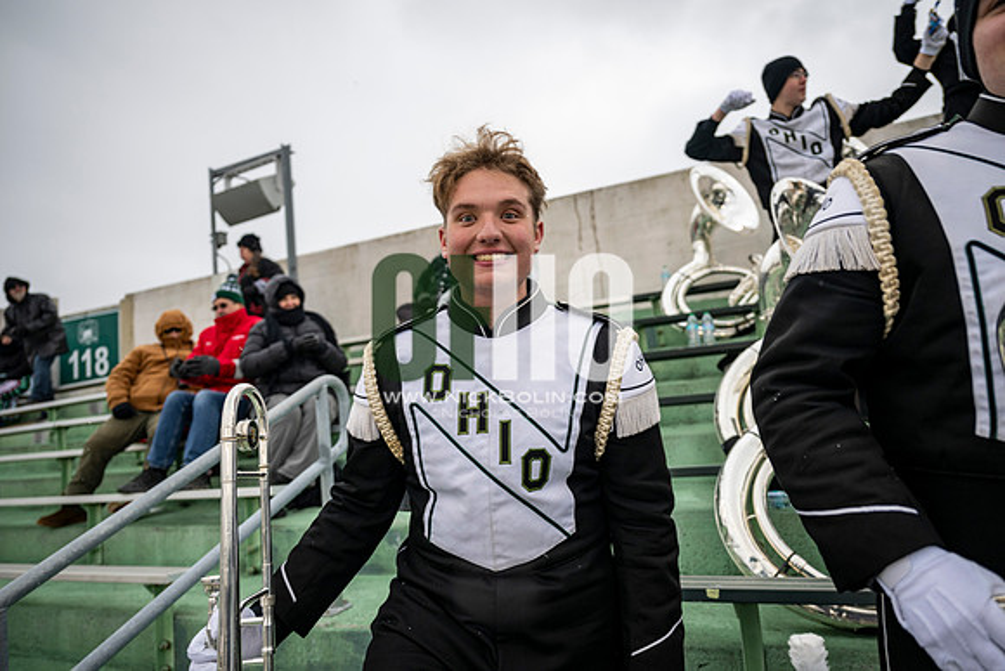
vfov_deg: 53.2
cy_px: 336
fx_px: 670
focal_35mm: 24
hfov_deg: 73.7
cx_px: 502
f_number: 2.8
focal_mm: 24
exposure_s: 1/500
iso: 160
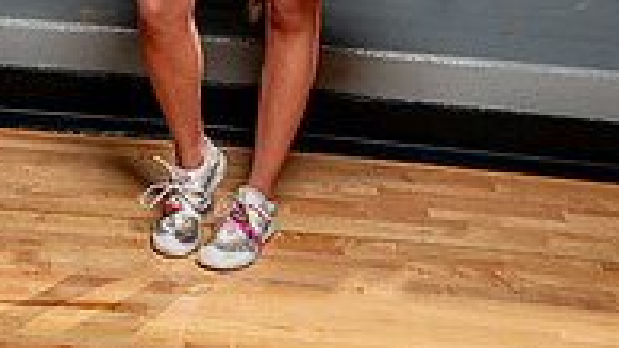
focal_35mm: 107
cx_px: 252
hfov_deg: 20.0
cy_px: -367
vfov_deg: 10.3
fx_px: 1756
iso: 200
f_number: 5.6
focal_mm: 44
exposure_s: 1/250
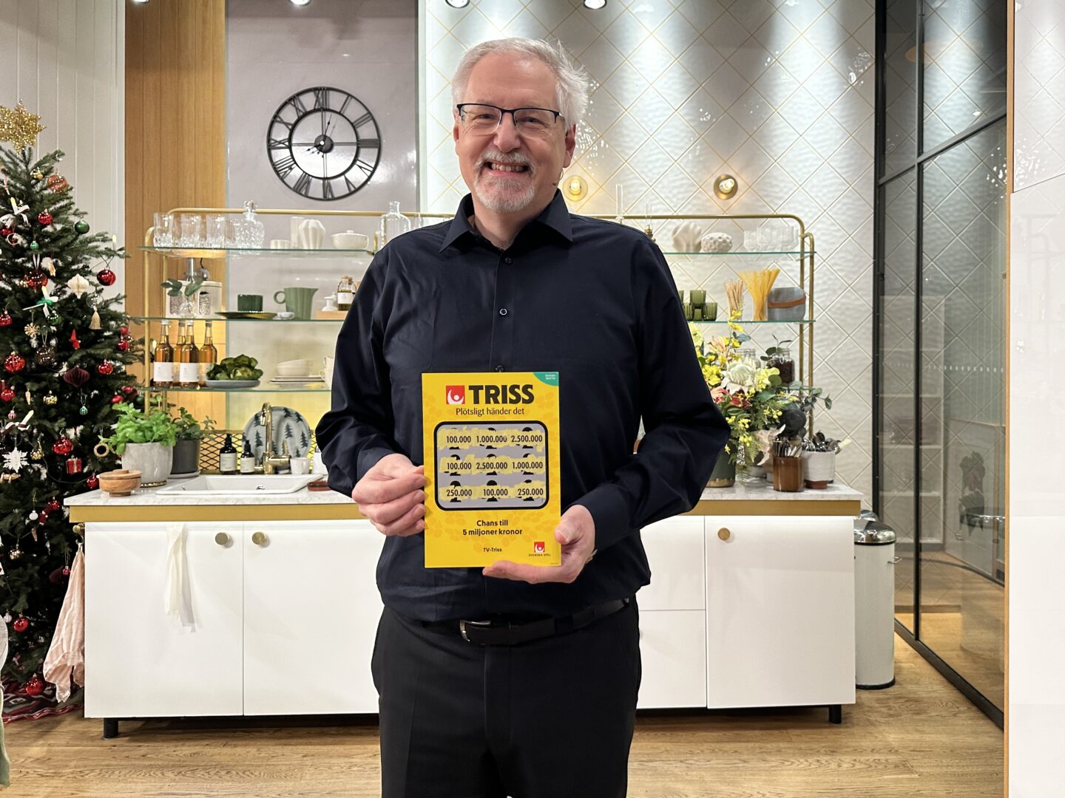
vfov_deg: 56.8
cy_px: 399
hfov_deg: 71.6
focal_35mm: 24
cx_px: 532
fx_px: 738
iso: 200
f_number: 1.78
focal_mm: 6.86
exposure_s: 1/120
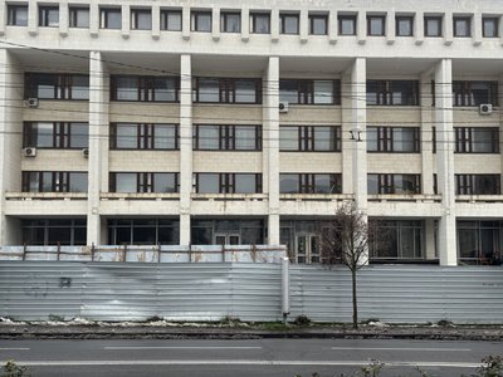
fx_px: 697
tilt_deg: +5.3
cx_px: 252
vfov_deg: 30.3
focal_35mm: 48
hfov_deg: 39.7
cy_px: 188
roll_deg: +0.2
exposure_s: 1/507
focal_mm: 6.76
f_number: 1.78
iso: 64
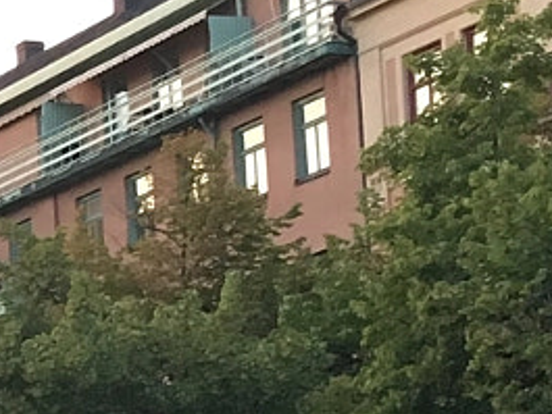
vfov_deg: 8.3
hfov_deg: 10.2
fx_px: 2792
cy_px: 651
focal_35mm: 175
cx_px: -629
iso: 125
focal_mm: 4.15
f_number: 2.2
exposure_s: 1/33
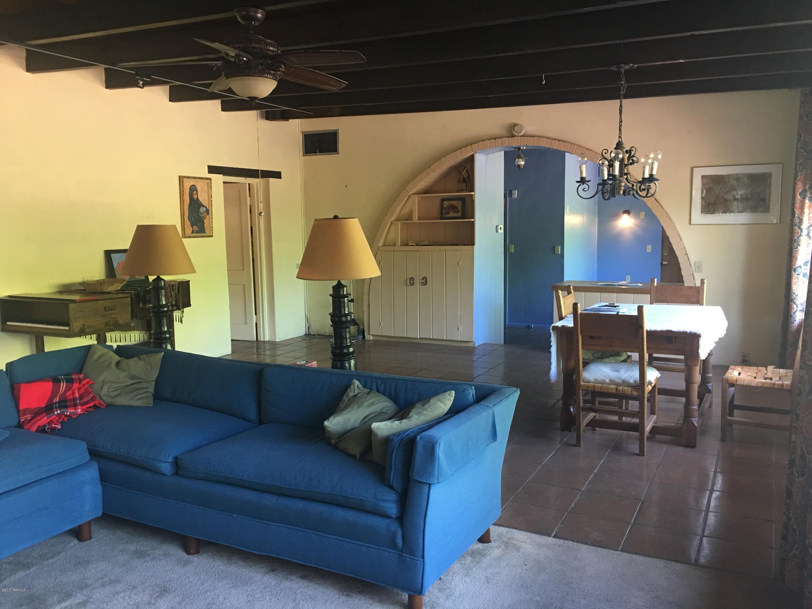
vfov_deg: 48.2
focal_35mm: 29
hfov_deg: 61.7
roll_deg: +0.1
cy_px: 304
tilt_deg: -5.8
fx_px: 680
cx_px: 406
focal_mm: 4.15
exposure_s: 1/15
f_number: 2.2
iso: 50
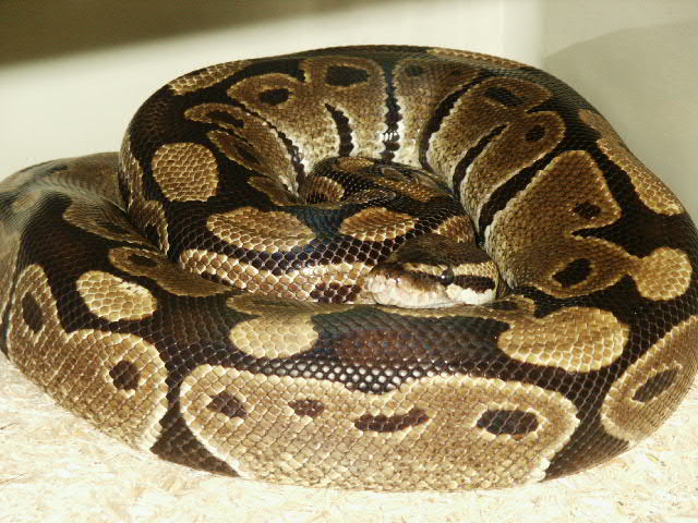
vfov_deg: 10.7
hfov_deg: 14.2
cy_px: 262
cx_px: 349
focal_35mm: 139
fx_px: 2803
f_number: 3.6
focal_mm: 28.23
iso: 200
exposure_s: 1/125
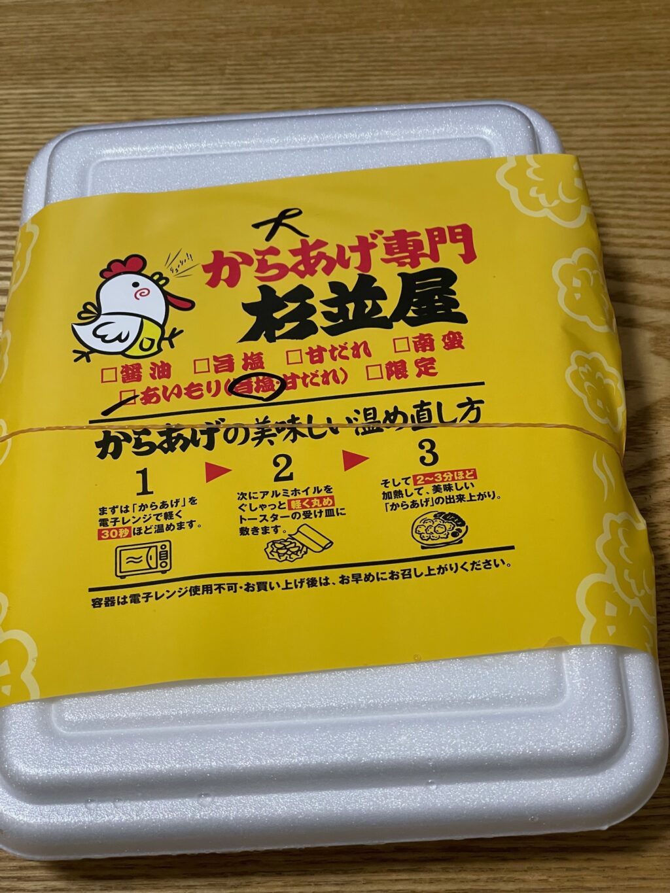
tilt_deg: -56.7
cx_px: 335
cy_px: 446
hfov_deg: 28.0
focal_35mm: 52
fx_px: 1342
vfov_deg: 36.8
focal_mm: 6
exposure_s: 1/53
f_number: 2
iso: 250
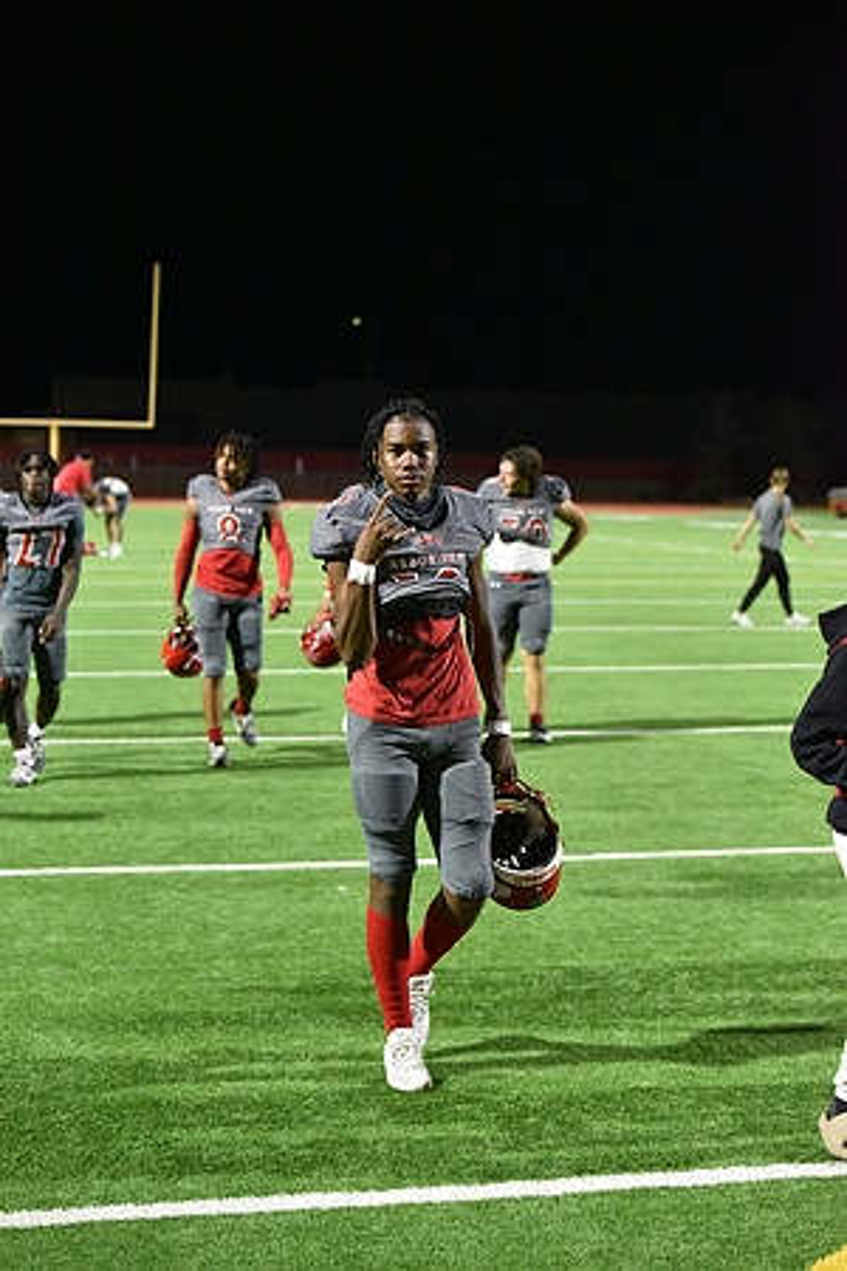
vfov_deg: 28.8
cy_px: 636
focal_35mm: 70
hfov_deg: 19.5
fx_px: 2470
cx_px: 424
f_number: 2.8
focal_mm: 70
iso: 12800
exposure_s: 1/1000
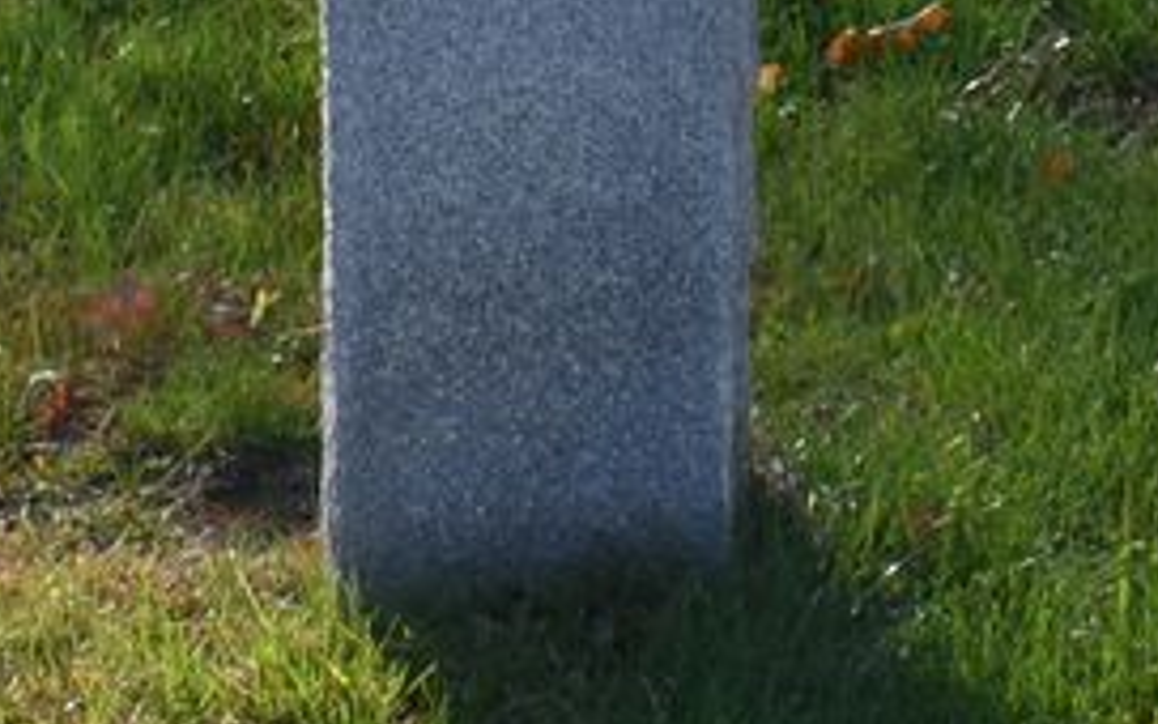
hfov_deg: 12.9
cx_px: 681
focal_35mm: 162
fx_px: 5113
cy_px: -867
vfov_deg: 7.7
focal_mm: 18
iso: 320
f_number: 8
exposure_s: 1/250
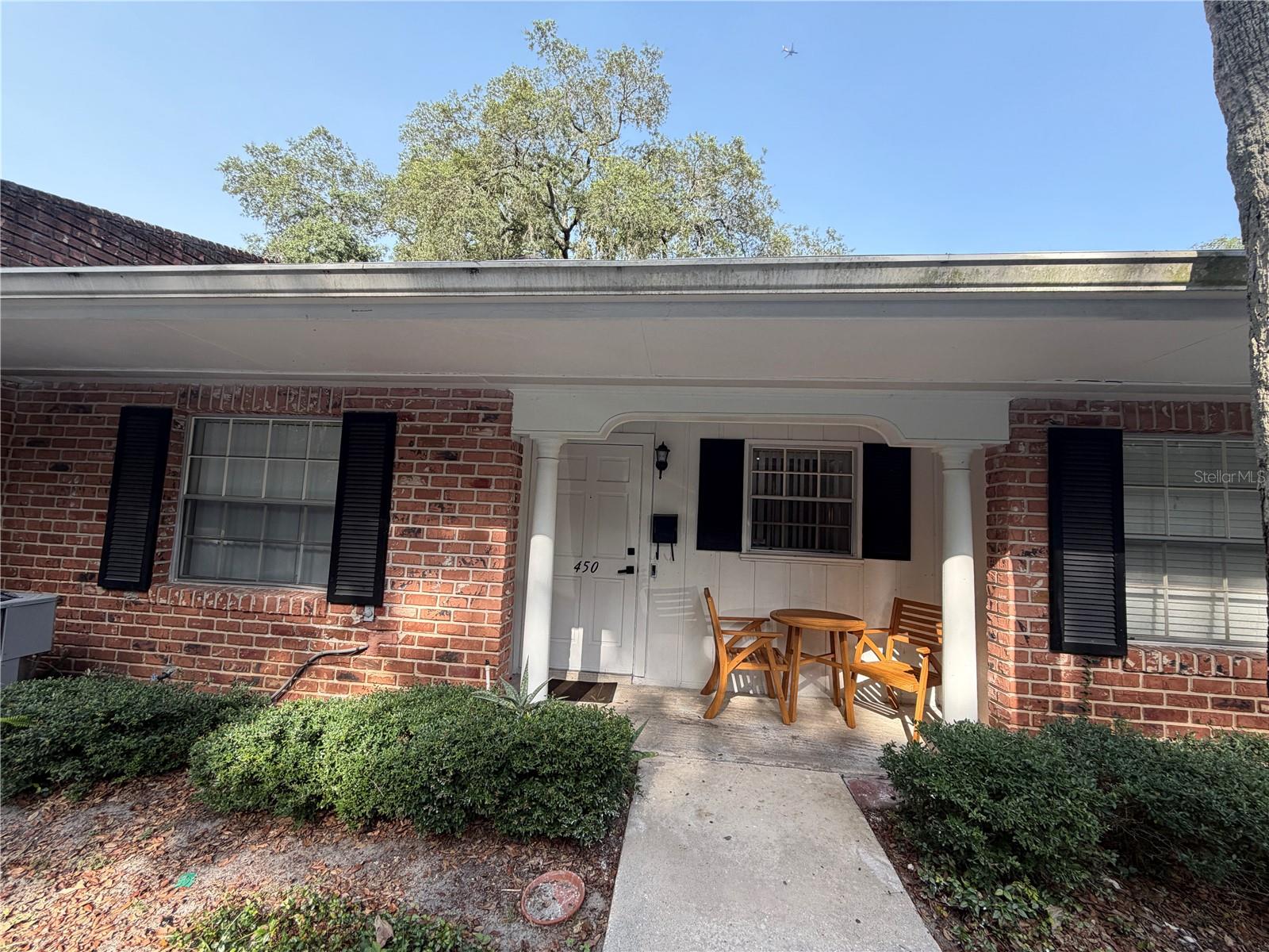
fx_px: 513
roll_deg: -2.8
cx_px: 634
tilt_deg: +6.3
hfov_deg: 102.1
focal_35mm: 14
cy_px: 476
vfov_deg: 85.7
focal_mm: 2.22
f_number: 2.2
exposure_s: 1/502
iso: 64
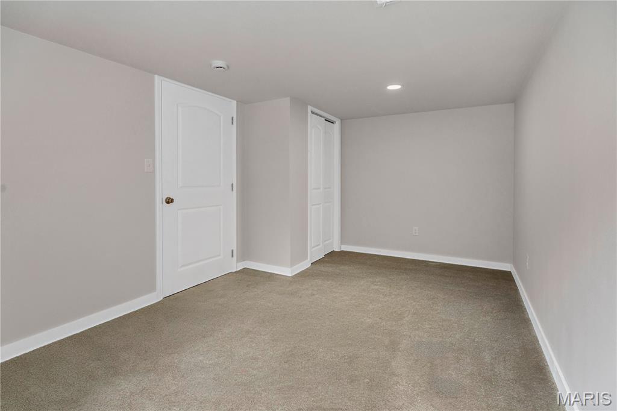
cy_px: 206
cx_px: 308
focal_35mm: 17
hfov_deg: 93.0
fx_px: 293
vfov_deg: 70.1
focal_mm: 17.1
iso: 640
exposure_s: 1/25
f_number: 6.3
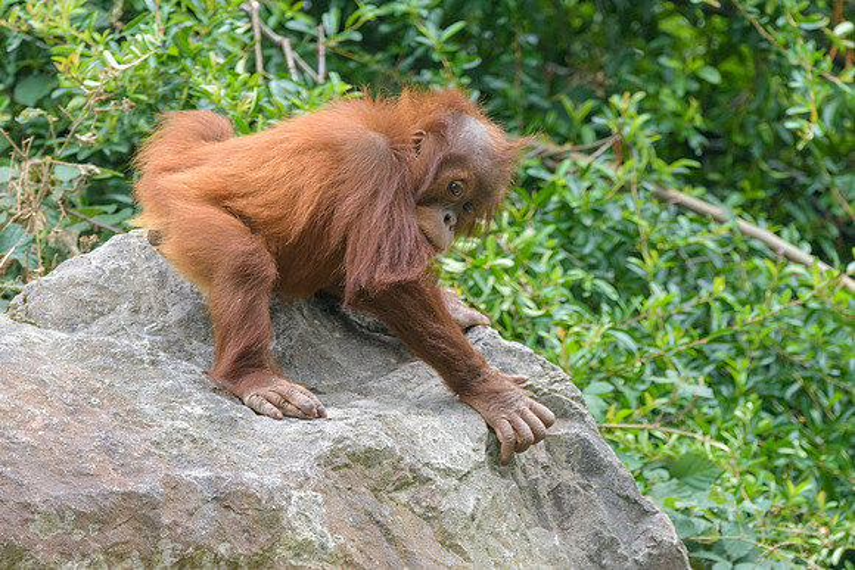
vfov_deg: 3.3
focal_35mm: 422
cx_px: 465
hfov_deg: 4.9
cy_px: 221
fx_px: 10016
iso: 2500
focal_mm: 310
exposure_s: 1/800
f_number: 5.6
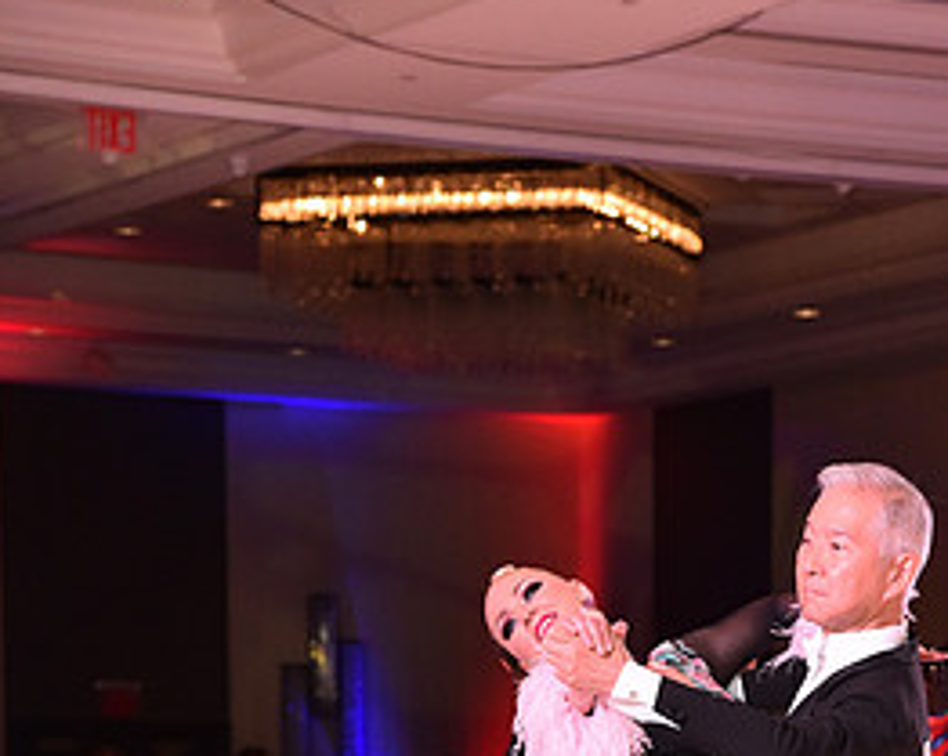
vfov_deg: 9.7
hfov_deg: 12.3
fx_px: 4372
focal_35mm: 156
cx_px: 686
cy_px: 998
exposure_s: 1/320
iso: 2500
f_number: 5.6
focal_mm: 75
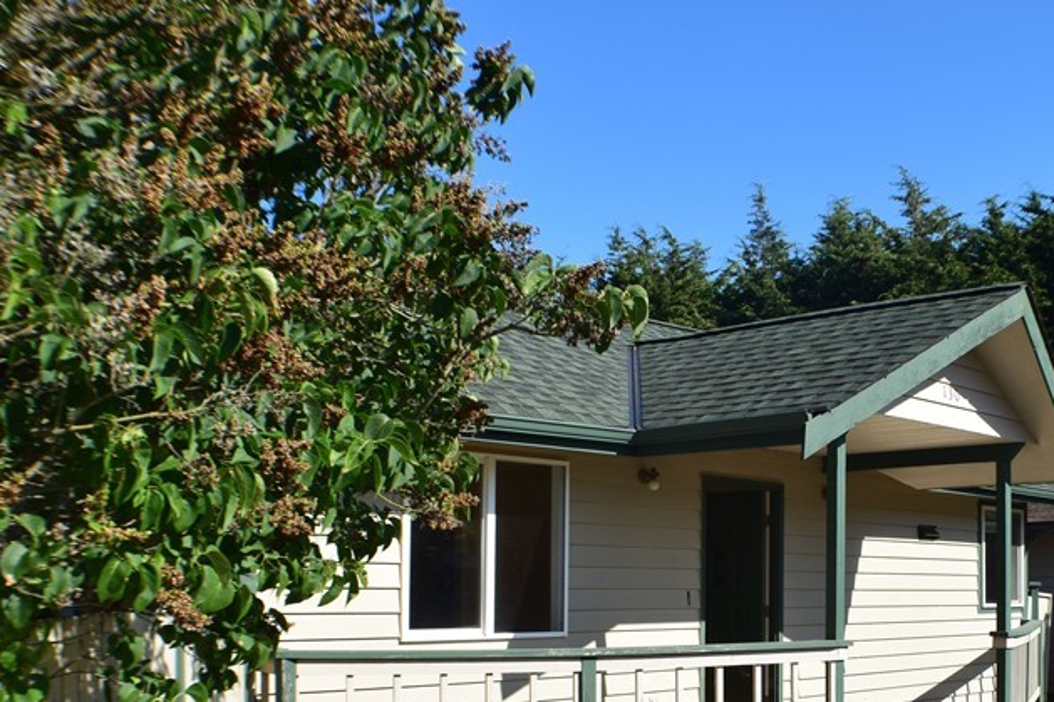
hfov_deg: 34.4
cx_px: 769
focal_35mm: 57
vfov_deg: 23.4
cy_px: 555
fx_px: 1668
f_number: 11
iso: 360
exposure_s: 1/500
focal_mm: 22
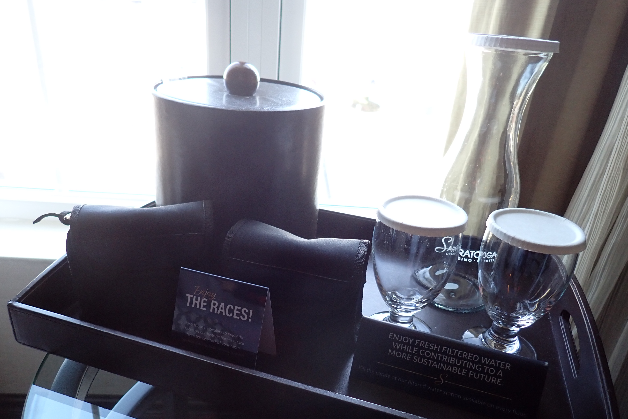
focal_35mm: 27
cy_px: 238
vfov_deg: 47.8
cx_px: 317
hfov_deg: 67.4
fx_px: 471
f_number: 2
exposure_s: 1/80
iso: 200
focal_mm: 4.5
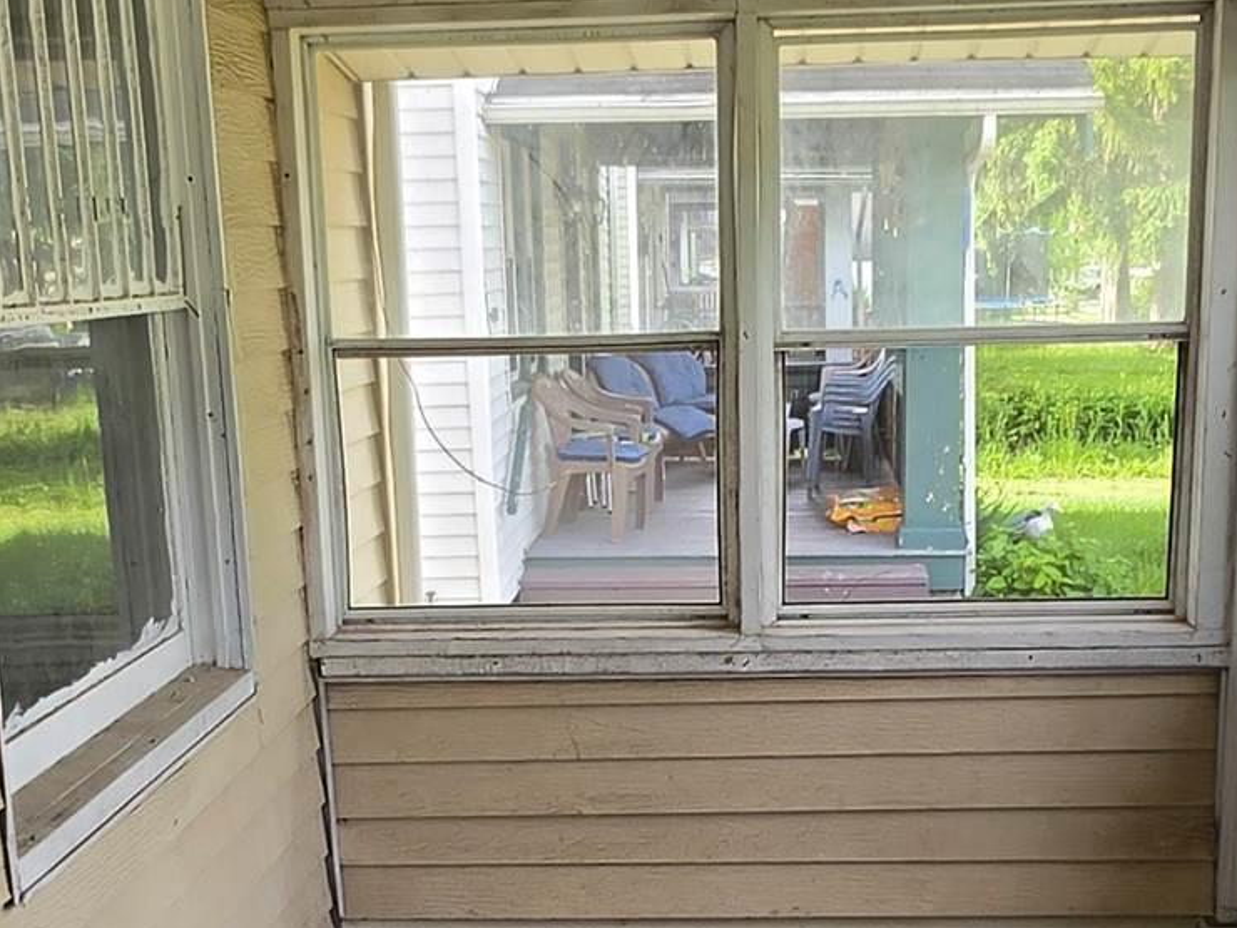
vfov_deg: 26.2
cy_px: 829
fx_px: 1930
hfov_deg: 35.5
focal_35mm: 54
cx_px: 639
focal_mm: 2.2
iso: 25
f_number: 1.9
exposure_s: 1/120
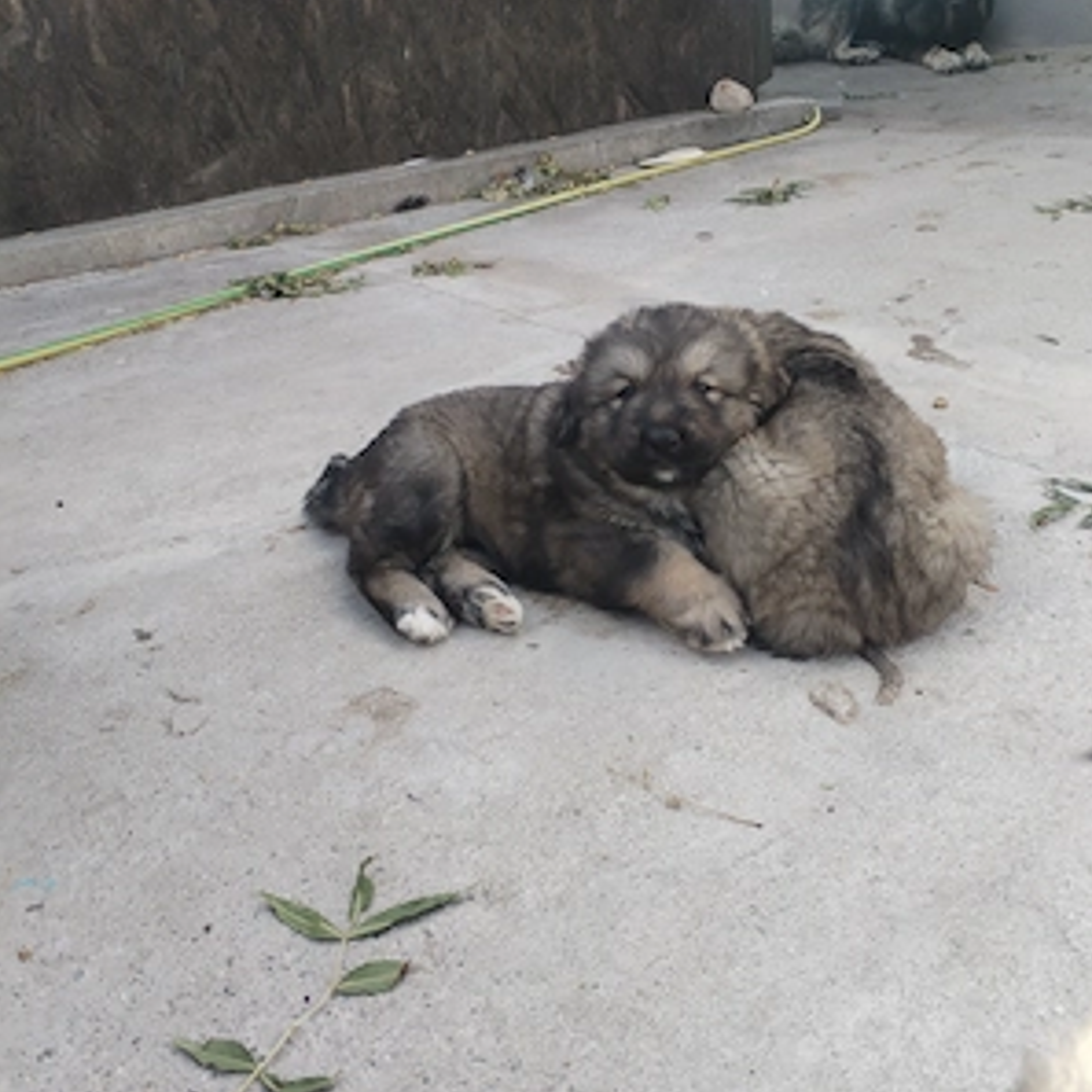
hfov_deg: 52.5
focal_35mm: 31
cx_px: 548
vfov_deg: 52.5
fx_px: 1106
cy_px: 555
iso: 120
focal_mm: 4.75
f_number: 1.8
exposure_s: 1/413
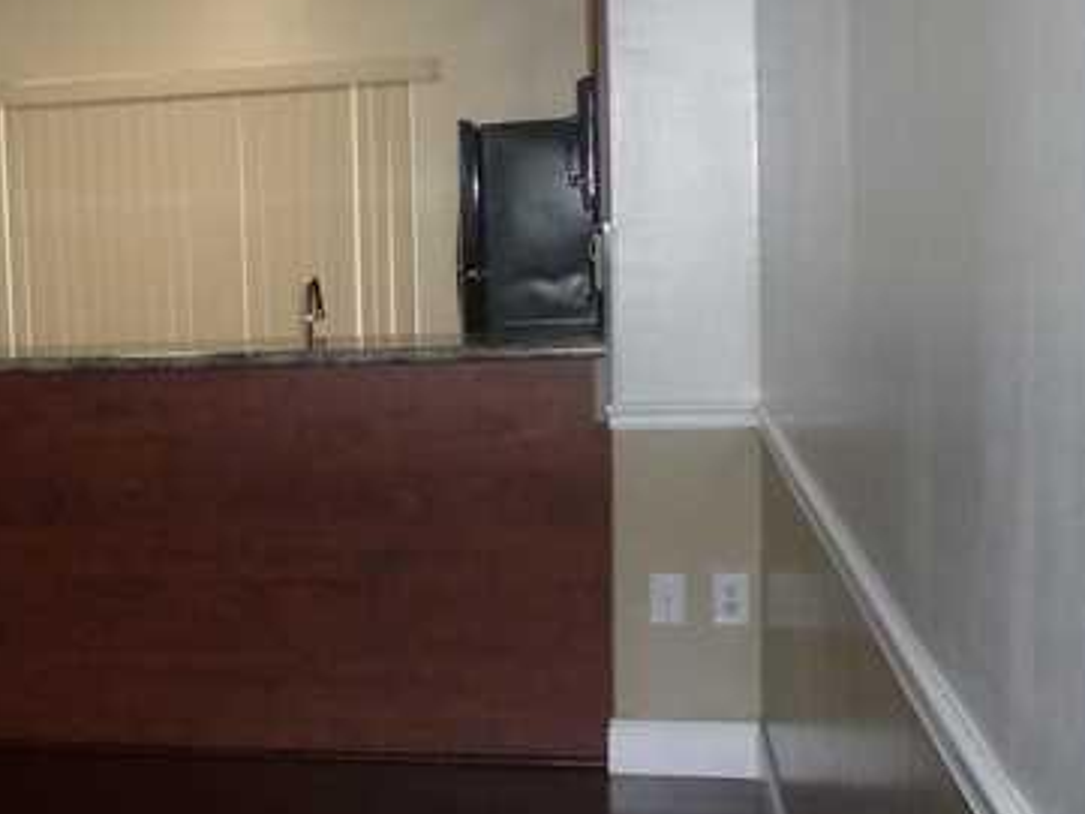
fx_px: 1944
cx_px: -72
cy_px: 418
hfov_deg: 28.6
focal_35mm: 62
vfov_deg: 23.7
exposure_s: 1/30
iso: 320
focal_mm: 4.7
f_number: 3.3
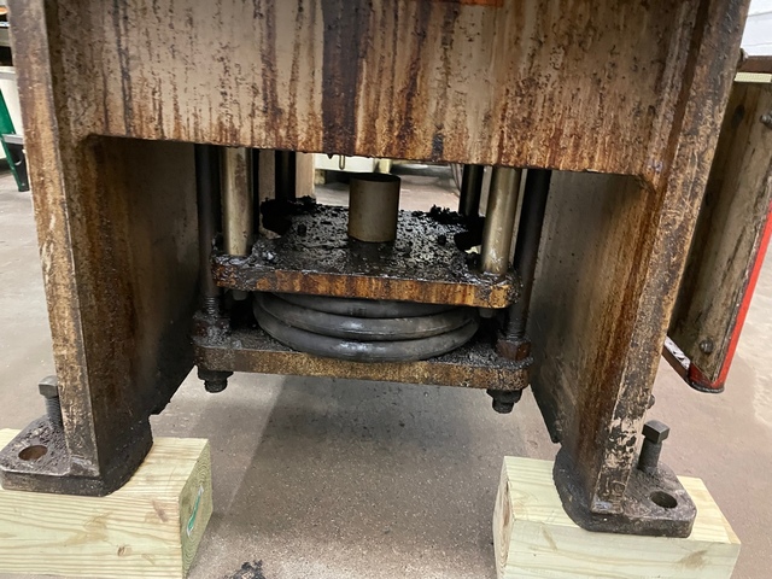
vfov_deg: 53.1
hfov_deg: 67.3
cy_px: 290
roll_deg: -3.8
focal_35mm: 26
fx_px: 580
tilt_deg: -19.2
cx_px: 386
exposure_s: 1/30
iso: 800
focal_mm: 4.2
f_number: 1.6
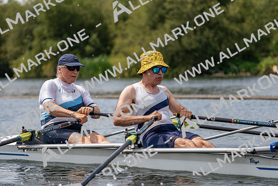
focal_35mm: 200
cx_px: 139
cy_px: 93
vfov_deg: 6.9
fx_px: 1545
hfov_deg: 10.3
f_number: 5.6
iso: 250
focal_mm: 200
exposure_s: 1/1600
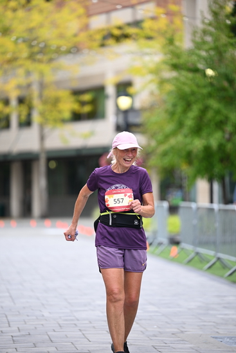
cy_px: 176
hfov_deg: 8.6
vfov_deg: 12.8
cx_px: 118
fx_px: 1572
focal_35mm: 160
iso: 400
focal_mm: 160
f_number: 2.8
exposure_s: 1/1000
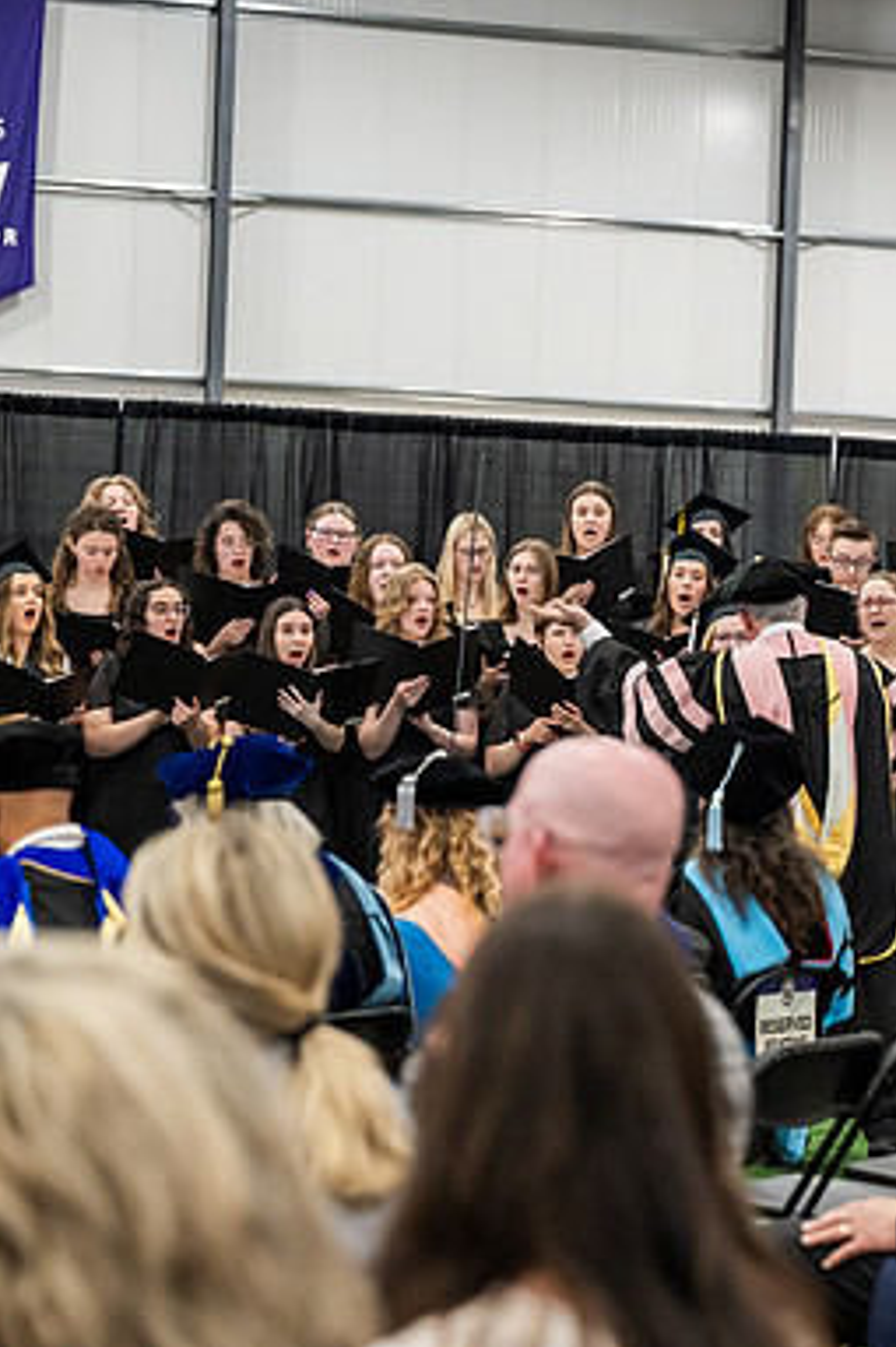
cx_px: 987
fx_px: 3961
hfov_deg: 12.7
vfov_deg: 19.3
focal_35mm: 106
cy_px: 674
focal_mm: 70
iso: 2500
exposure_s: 1/200
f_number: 3.2
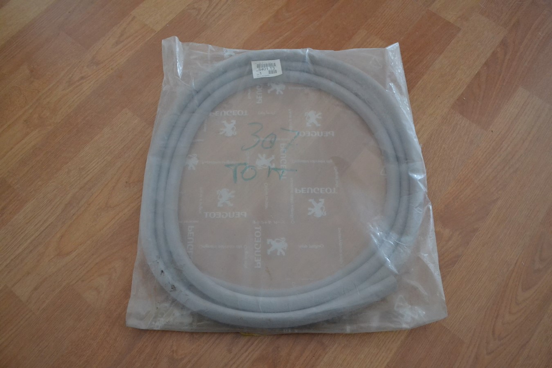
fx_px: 460
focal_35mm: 30
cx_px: 276
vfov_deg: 43.6
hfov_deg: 61.9
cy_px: 184
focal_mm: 20
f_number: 3.8
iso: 2500
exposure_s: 1/60
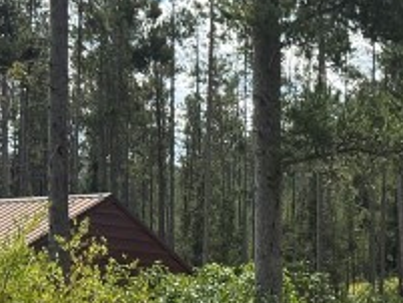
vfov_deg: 12.0
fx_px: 1421
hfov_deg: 15.2
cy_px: 335
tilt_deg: +1.5
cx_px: 565
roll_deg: -0.4
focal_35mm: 122
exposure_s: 1/3279
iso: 100
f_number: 1.78
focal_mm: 6.76
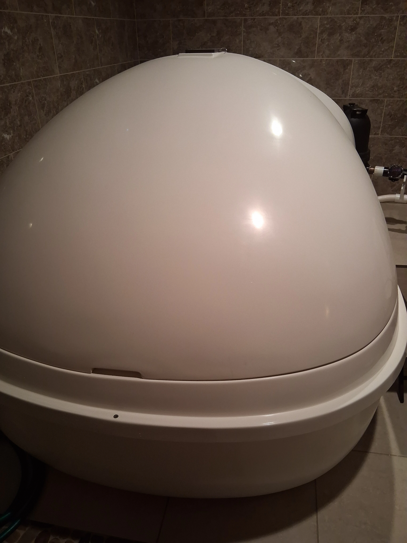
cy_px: 272
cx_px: 204
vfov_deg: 67.3
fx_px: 408
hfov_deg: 53.1
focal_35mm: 26
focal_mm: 3.98
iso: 500
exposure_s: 1/30
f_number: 1.8
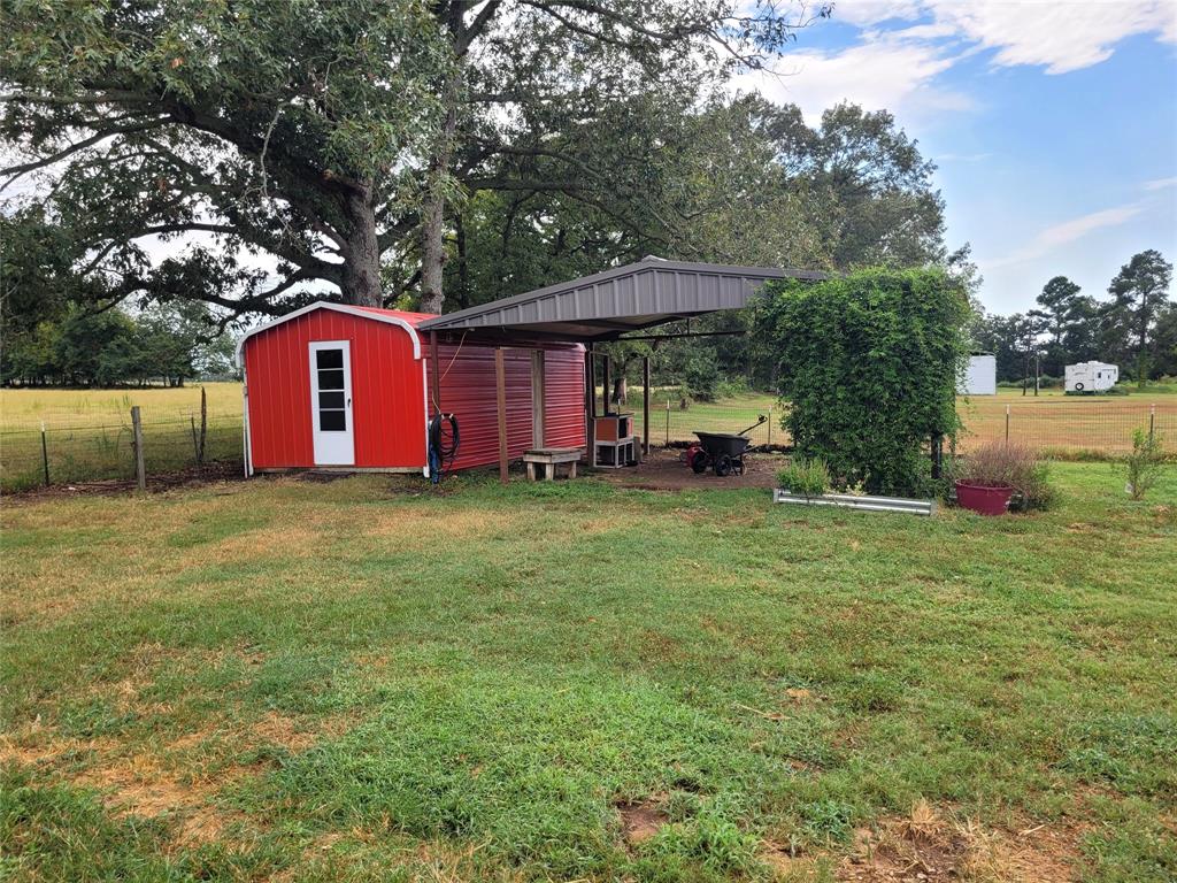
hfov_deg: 67.3
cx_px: 588
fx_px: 884
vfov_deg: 53.1
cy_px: 442
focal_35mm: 26
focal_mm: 5.4
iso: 40
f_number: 1.8
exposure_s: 1/1111
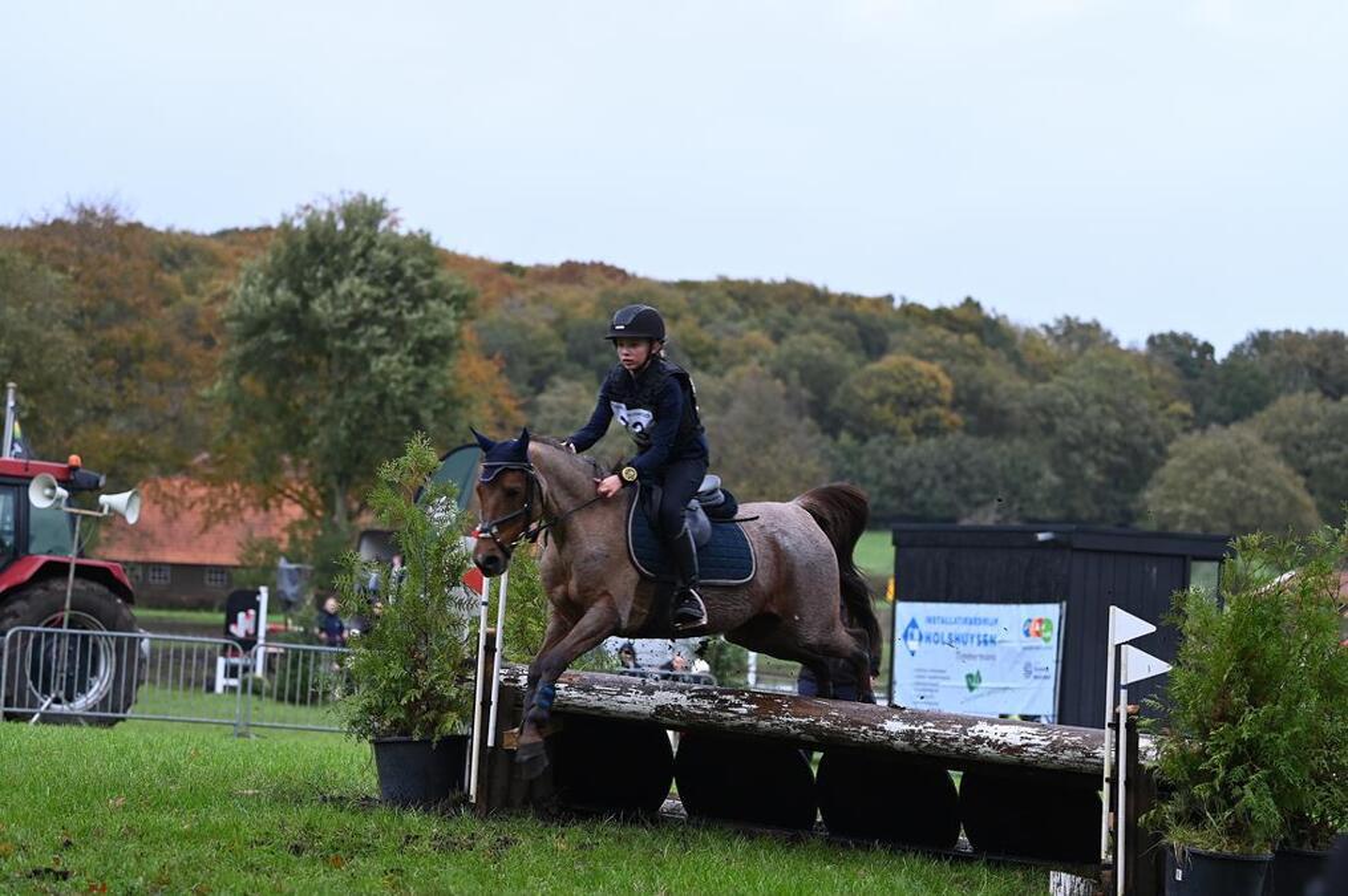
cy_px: 448
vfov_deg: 9.4
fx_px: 5425
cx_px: 674
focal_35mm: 145
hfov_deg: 14.2
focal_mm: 145
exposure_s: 1/500
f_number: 4.8
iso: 400
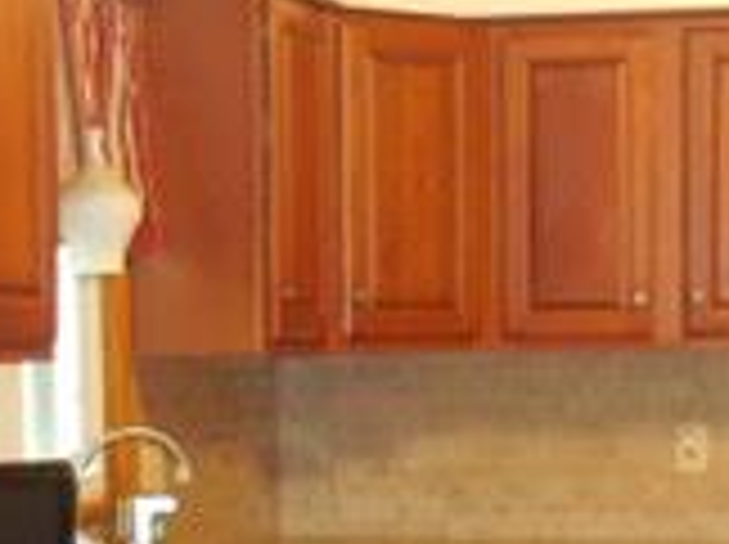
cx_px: 490
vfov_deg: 13.8
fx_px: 2166
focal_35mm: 103
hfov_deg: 19.0
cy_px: 710
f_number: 3.5
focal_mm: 4.6
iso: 900
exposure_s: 1/25
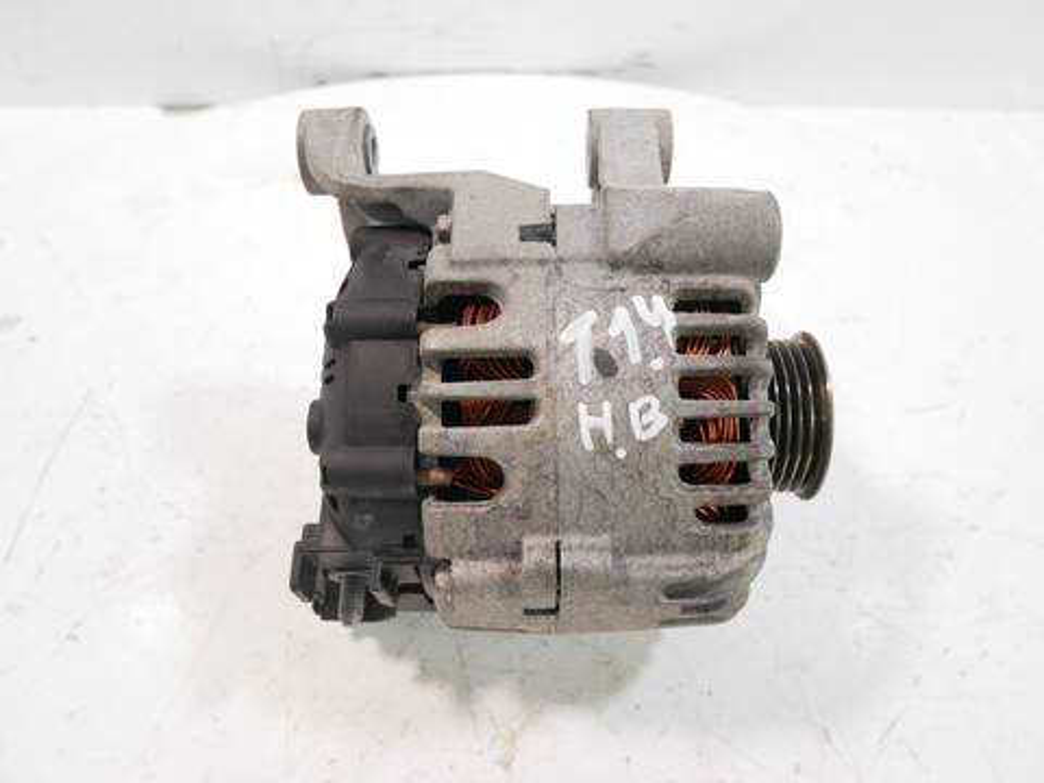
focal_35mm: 26
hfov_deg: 67.3
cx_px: 522
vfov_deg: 53.1
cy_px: 392
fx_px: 784
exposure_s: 1/60
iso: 800
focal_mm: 13
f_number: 3.6
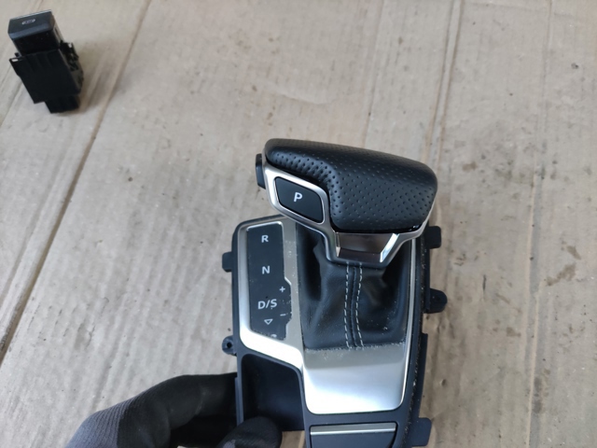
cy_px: 224
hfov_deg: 69.4
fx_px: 431
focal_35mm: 25
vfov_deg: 54.9
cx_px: 298
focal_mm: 5.43
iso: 384
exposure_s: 1/120
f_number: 1.89
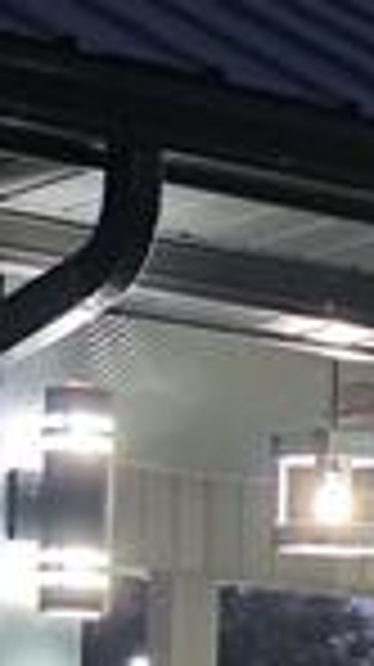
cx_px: 928
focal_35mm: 173
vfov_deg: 12.2
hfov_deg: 6.6
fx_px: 3057
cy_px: 756
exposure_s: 1/120
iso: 2000
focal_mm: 6.3
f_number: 1.7
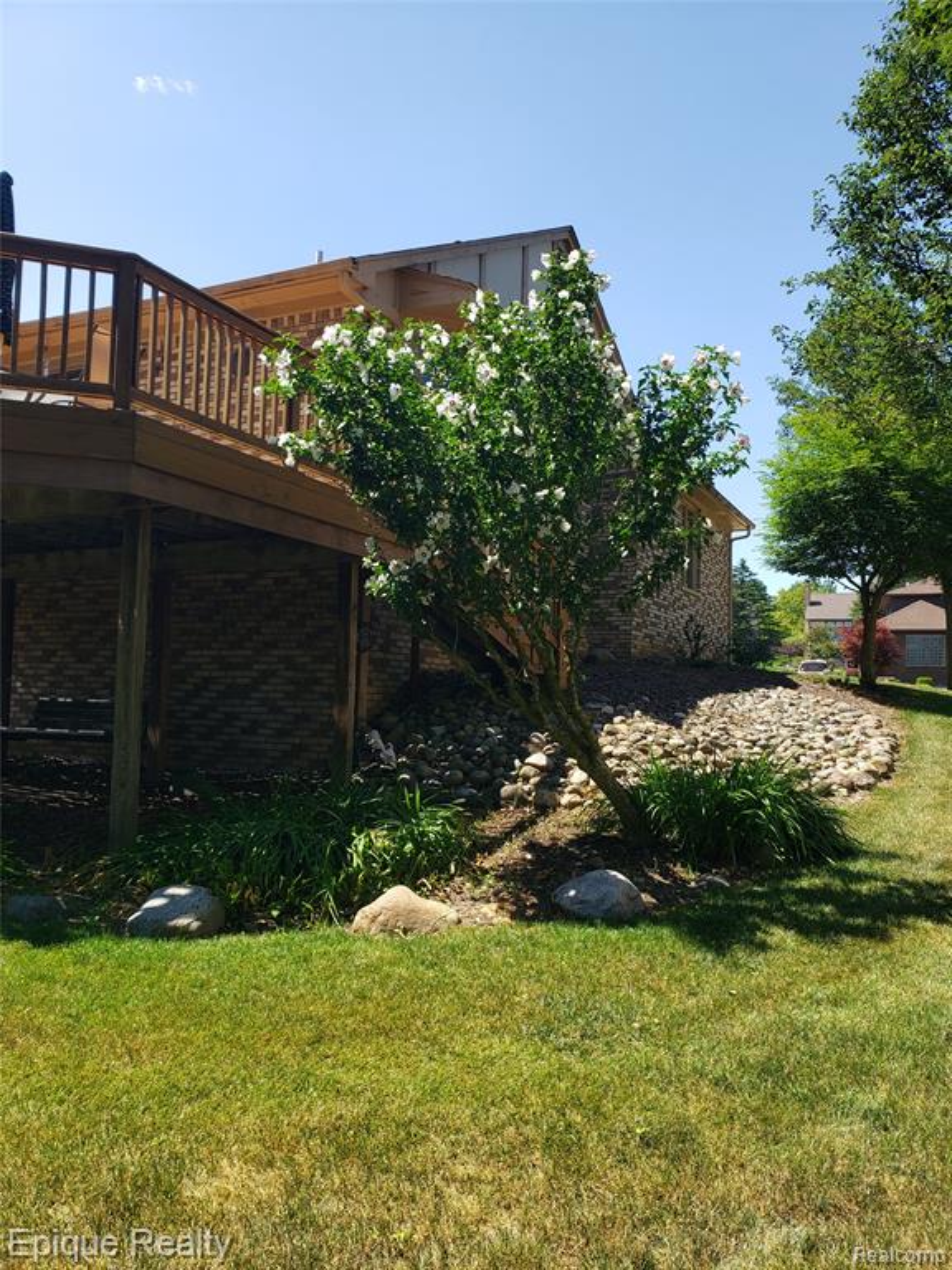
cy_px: 635
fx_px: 953
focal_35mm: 26
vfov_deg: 67.3
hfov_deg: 53.1
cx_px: 476
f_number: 2.4
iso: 50
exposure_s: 1/706
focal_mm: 4.3
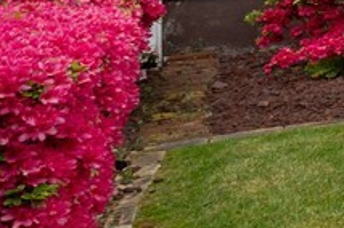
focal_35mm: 111
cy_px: 10
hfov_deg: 8.7
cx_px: 1305
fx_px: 1059
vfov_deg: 12.2
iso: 100
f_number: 9
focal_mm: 14
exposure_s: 1/30
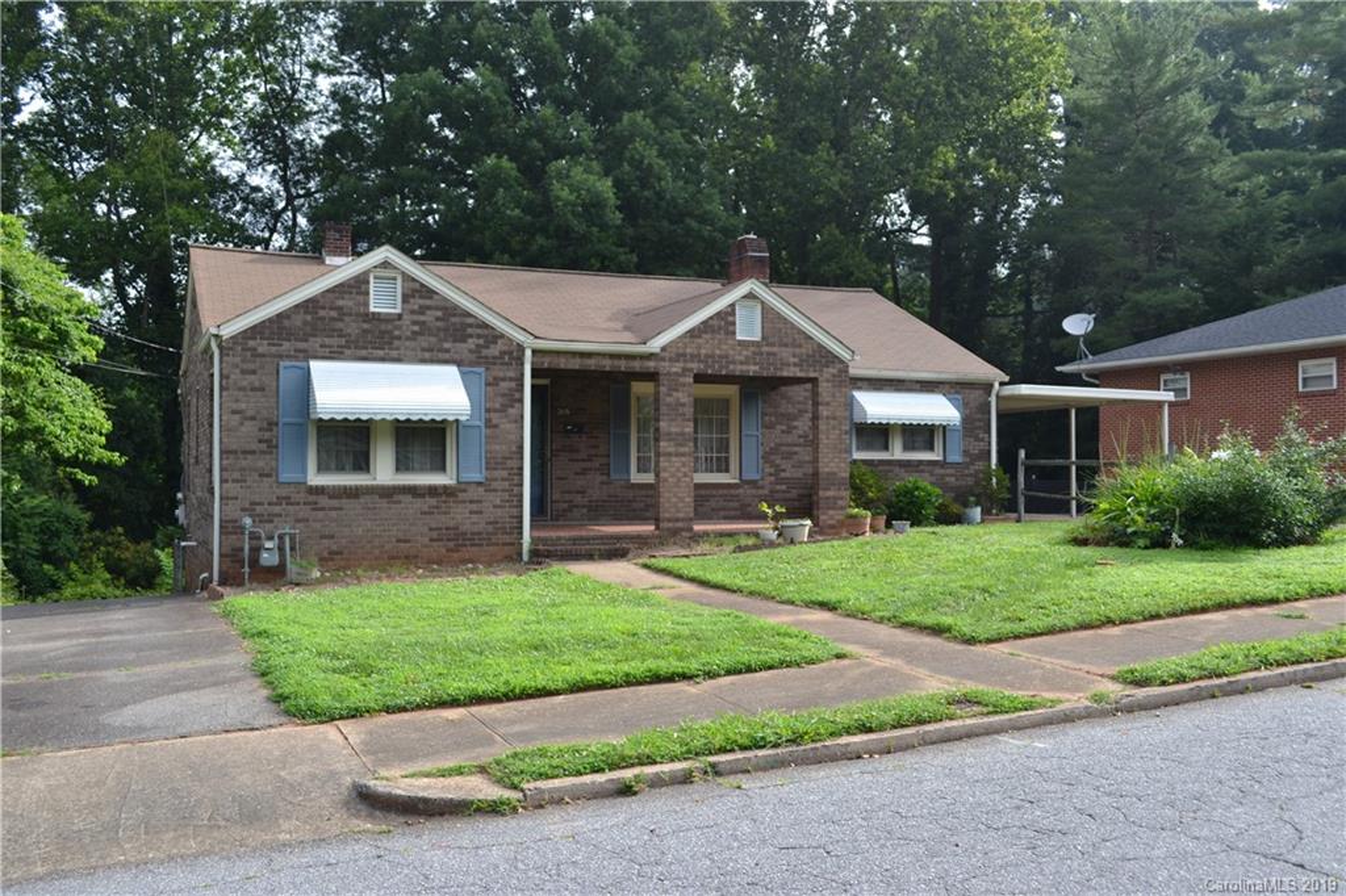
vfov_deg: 39.9
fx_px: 1233
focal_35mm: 33
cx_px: 673
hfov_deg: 57.2
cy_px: 448
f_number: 6.3
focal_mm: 22
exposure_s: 1/160
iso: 100
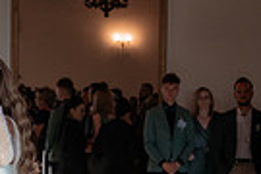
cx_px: -35
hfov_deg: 13.0
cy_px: 251
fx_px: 1124
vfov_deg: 8.7
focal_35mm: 155
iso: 1600
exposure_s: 1/320
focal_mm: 36
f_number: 2.8
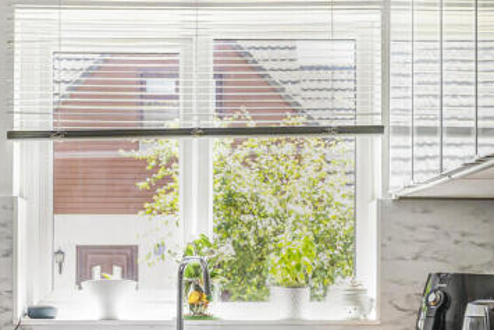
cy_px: 289
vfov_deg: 14.1
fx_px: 1318
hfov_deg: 21.2
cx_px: 212
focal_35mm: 96
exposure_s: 1/200
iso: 200
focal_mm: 35
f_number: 4
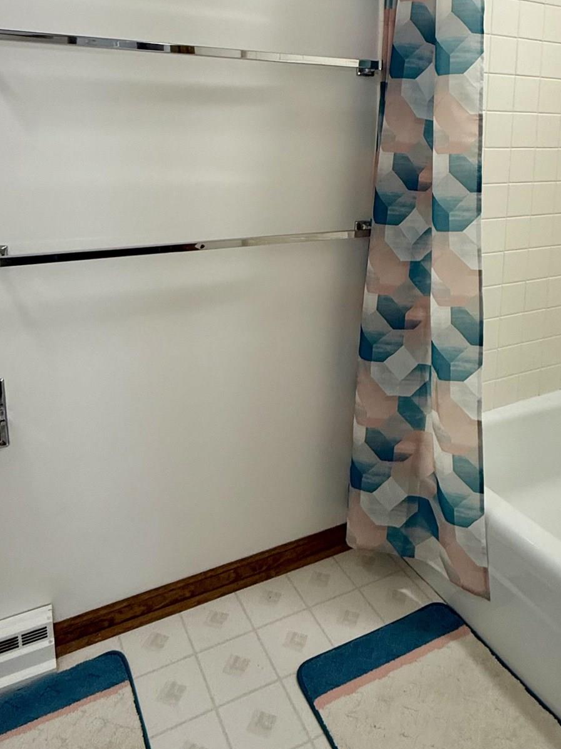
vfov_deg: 63.6
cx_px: 310
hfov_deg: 51.3
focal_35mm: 27
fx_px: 584
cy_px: 246
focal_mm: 2.22
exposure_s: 1/120
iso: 320
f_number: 2.2
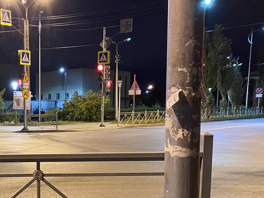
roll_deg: +0.7
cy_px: 171
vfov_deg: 25.4
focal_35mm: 56
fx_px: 427
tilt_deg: -8.9
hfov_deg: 32.3
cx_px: 18
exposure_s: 1/25
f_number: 1.8
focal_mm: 4.25
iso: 640
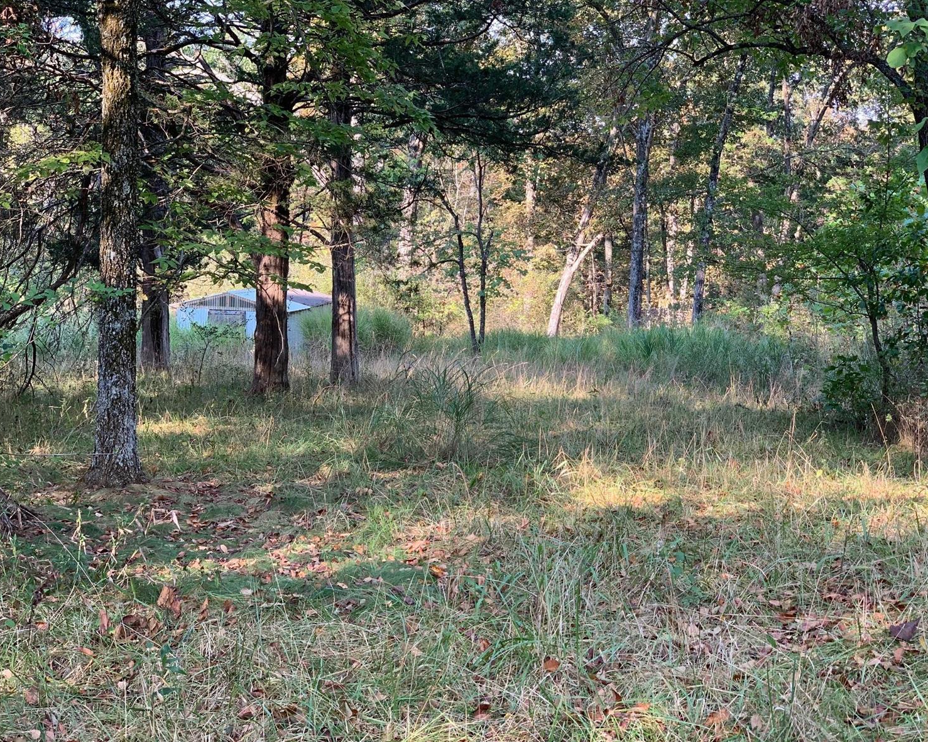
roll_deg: -2.0
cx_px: 455
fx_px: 1510
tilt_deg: -6.7
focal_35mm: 55
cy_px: 366
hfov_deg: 34.2
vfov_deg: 27.6
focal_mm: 6
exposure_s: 1/122
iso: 40
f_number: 2.4
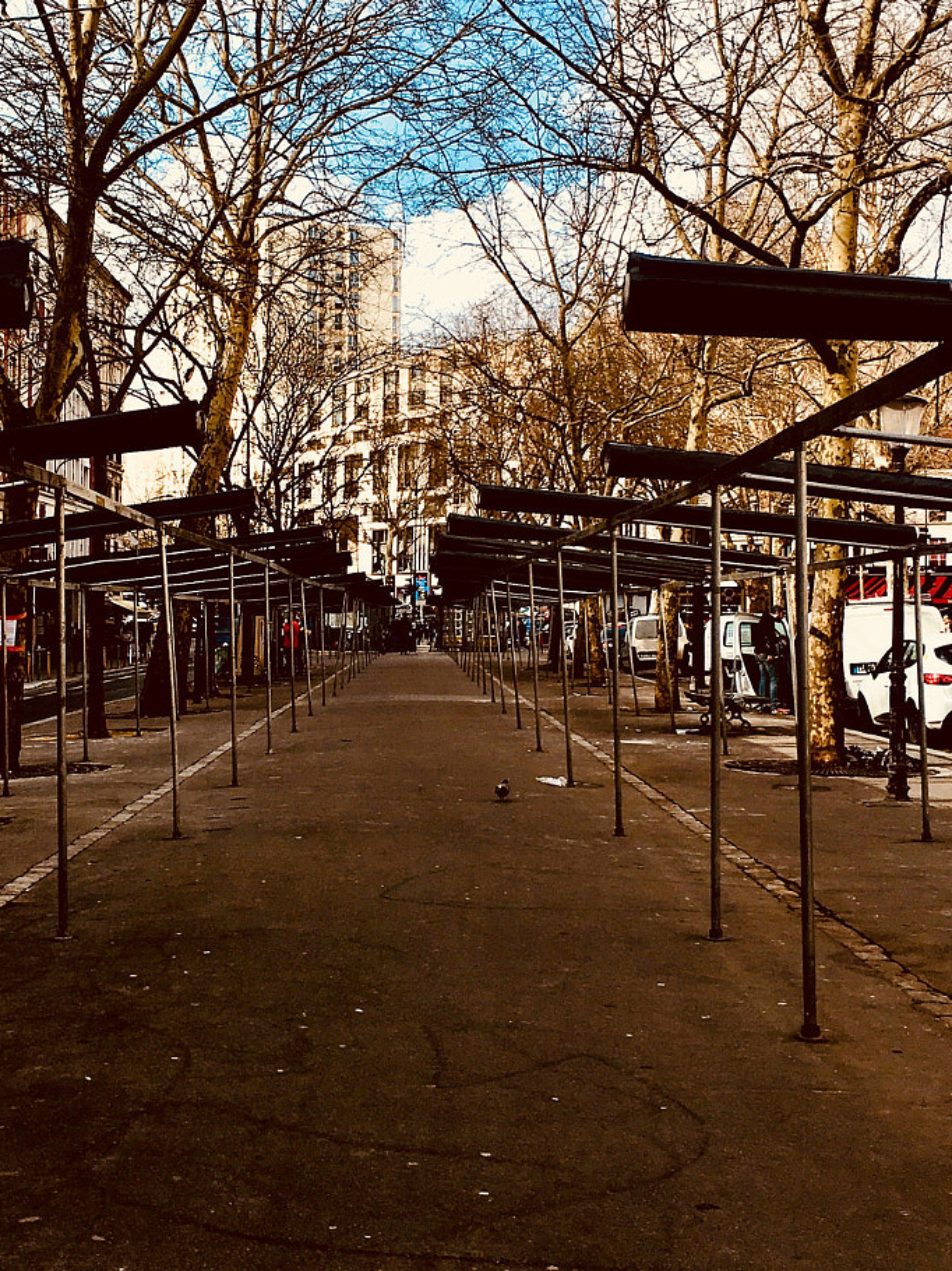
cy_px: 542
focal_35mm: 51
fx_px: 1871
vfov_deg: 37.4
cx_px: 384
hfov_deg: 28.5
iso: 25
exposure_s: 1/1241
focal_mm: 4.15
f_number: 2.2
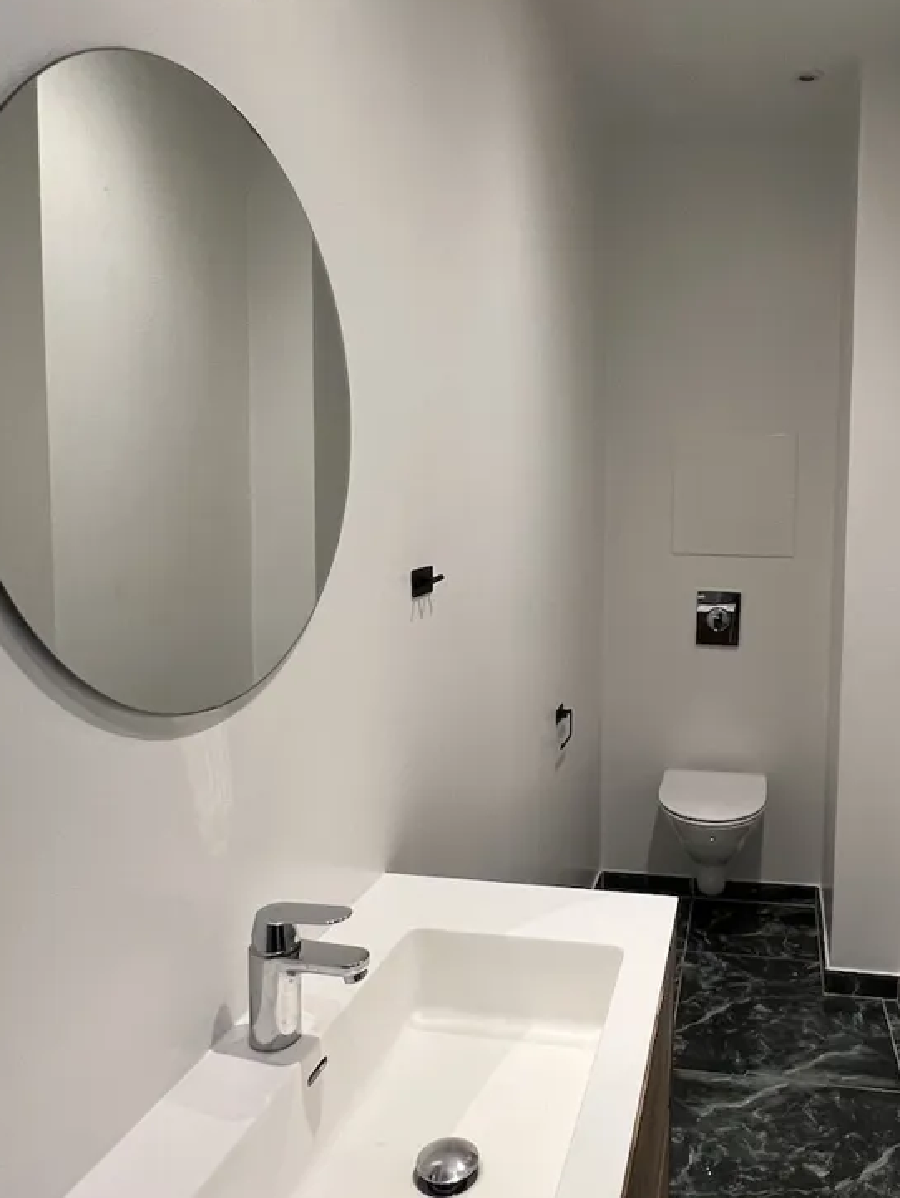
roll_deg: -0.8
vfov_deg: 71.5
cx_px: 629
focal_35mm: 24
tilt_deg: -4.7
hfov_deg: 55.2
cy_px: 563
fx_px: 831
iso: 125
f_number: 1.8
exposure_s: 1/50
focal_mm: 1.57
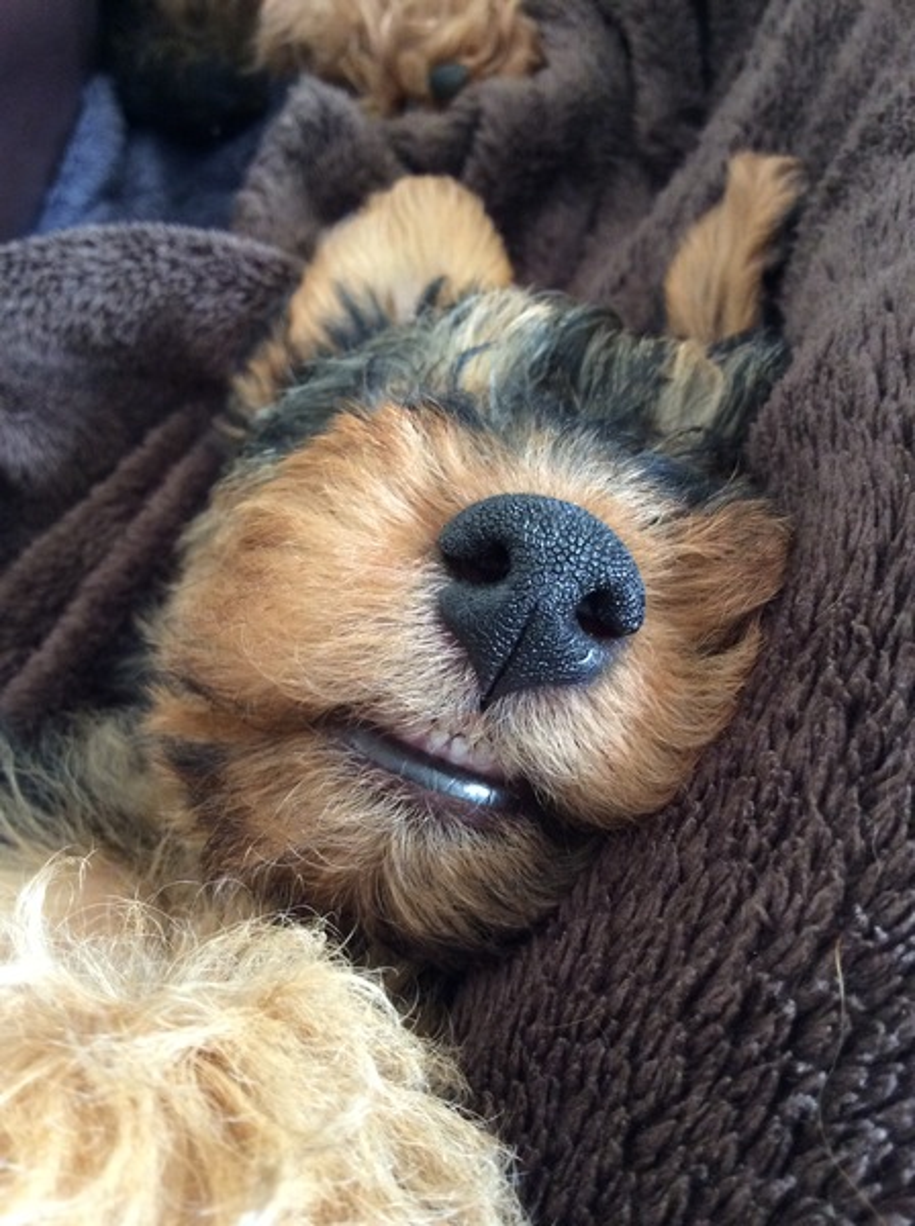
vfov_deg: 56.9
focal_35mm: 32
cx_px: 458
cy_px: 613
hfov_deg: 44.0
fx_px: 1131
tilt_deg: -45.3
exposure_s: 1/17
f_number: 2.4
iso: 250
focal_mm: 3.3
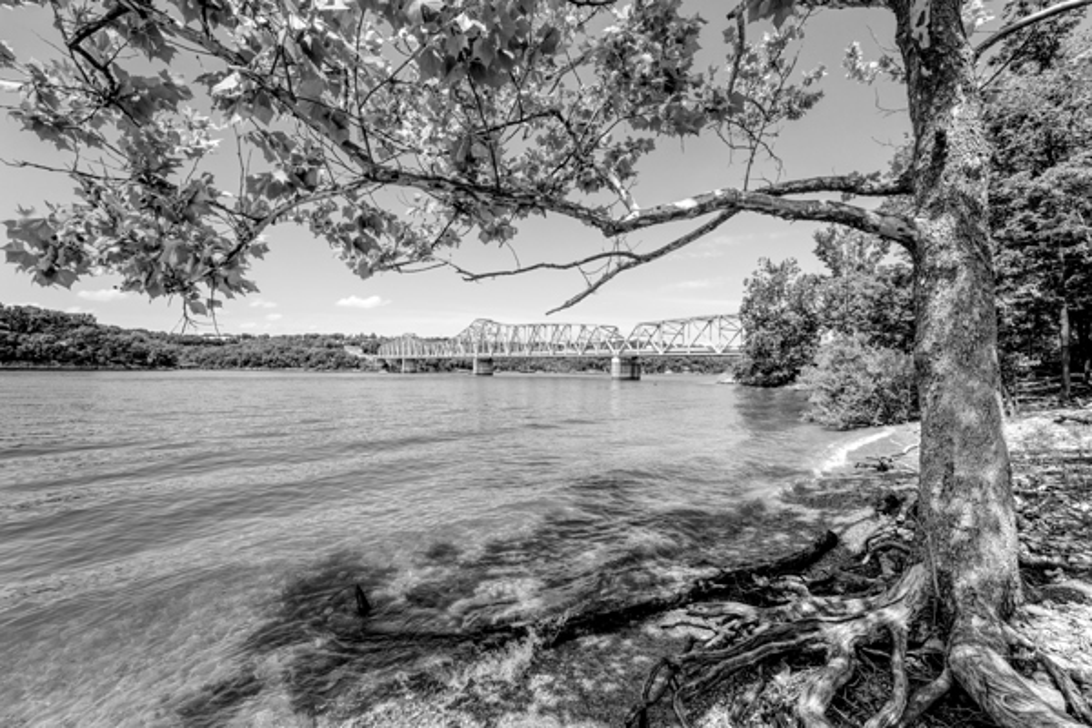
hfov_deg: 104.3
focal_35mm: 14
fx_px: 425
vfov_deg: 81.2
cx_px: 546
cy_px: 364
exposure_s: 1/1250
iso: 400
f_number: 9
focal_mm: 14
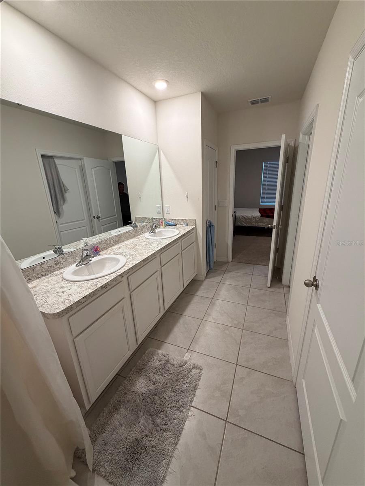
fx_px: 197
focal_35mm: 14
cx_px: 182
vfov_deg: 102.1
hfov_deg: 85.7
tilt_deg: -15.8
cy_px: 243
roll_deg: +2.7
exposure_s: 1/120
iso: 320
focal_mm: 2.22
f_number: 2.2
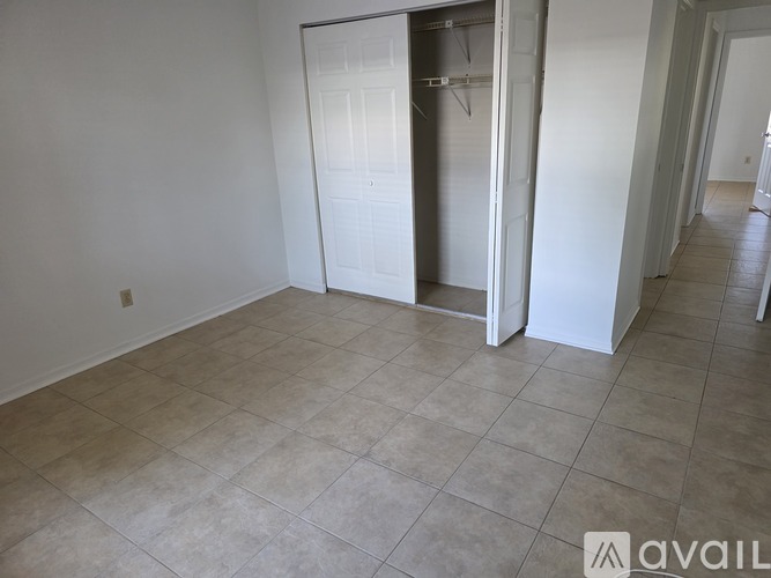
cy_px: 289
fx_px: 512
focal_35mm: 23
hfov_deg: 73.9
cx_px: 386
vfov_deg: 58.9
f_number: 1.7
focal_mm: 6.3
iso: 400
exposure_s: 1/120
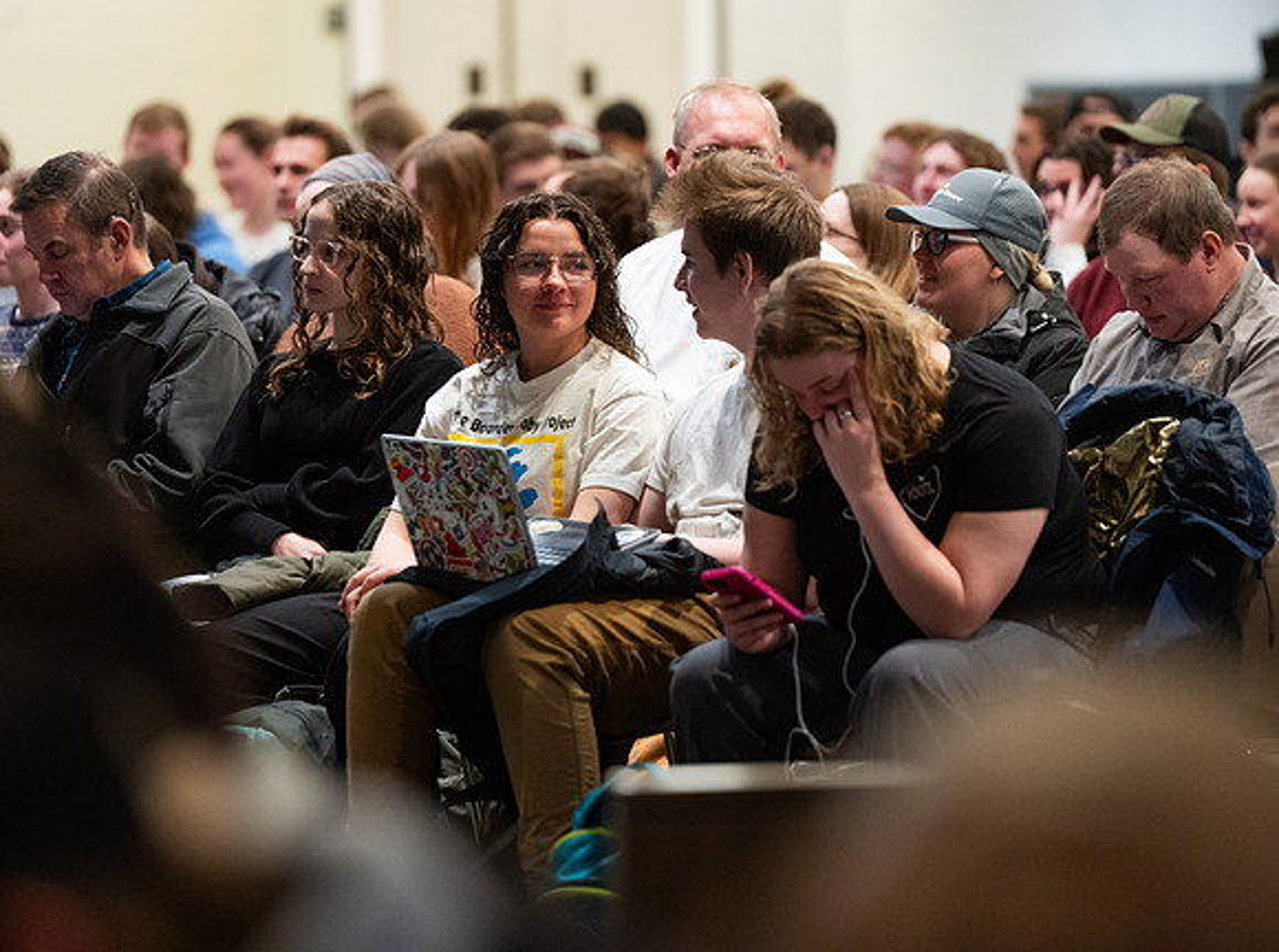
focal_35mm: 216
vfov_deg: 6.9
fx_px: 7947
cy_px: 476
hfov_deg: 9.2
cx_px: 563
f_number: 3.5
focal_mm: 200
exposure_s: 1/400
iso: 5000
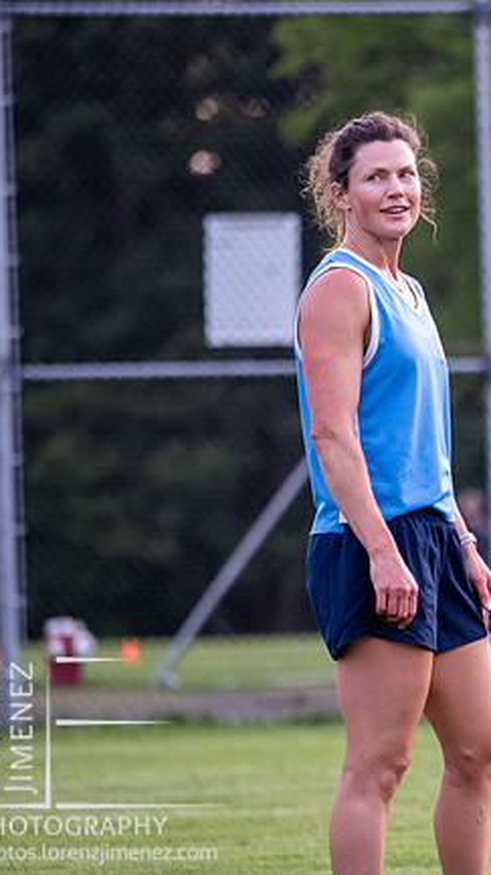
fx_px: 10156
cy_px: 438
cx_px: 529
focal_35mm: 438
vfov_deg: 4.9
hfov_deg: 2.8
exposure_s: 1/1000
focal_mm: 150
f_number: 2.8
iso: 2000
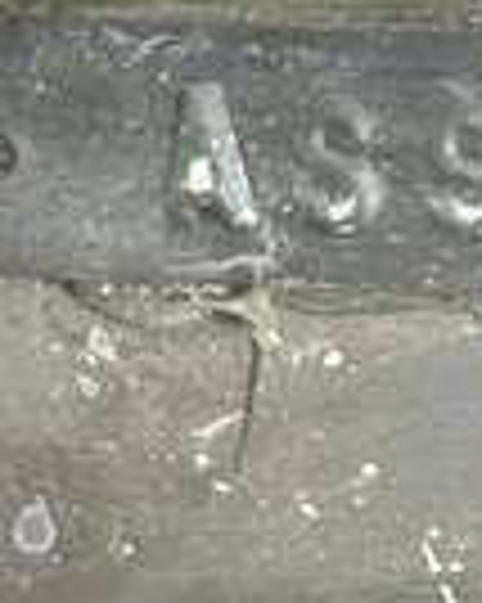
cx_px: 872
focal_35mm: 142
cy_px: 1035
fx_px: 2535
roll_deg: +0.0
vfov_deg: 12.5
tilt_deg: -28.8
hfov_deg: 10.2
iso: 125
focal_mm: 5.7
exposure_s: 1/50
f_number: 1.5
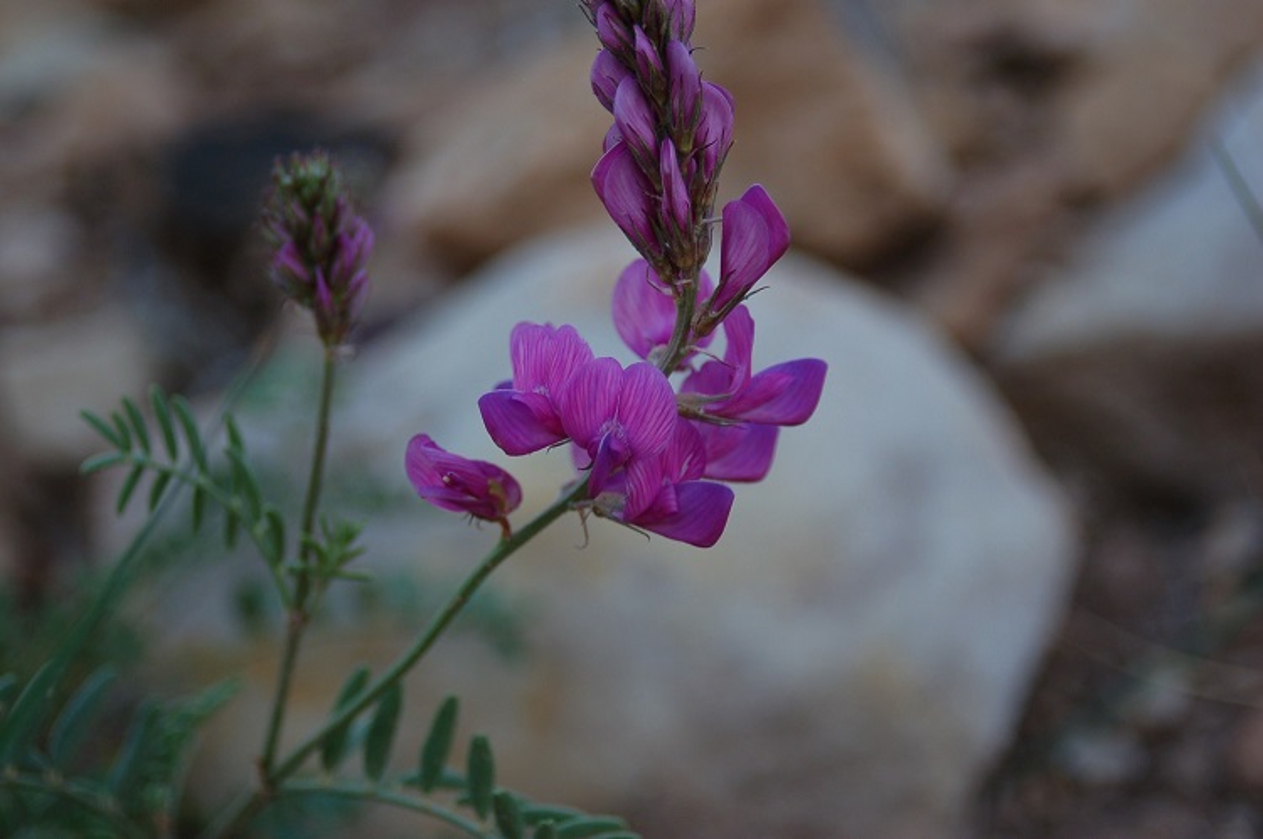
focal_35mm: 120
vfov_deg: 11.4
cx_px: 632
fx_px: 4204
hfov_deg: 17.1
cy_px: 420
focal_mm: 80
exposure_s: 1/100
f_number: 5.6
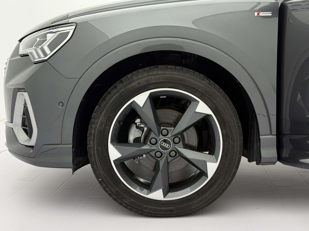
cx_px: 154
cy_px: 116
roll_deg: -0.2
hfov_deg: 39.7
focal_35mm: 48
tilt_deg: -7.7
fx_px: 428
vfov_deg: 30.3
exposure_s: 1/100
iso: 50
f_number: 1.78
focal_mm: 6.76
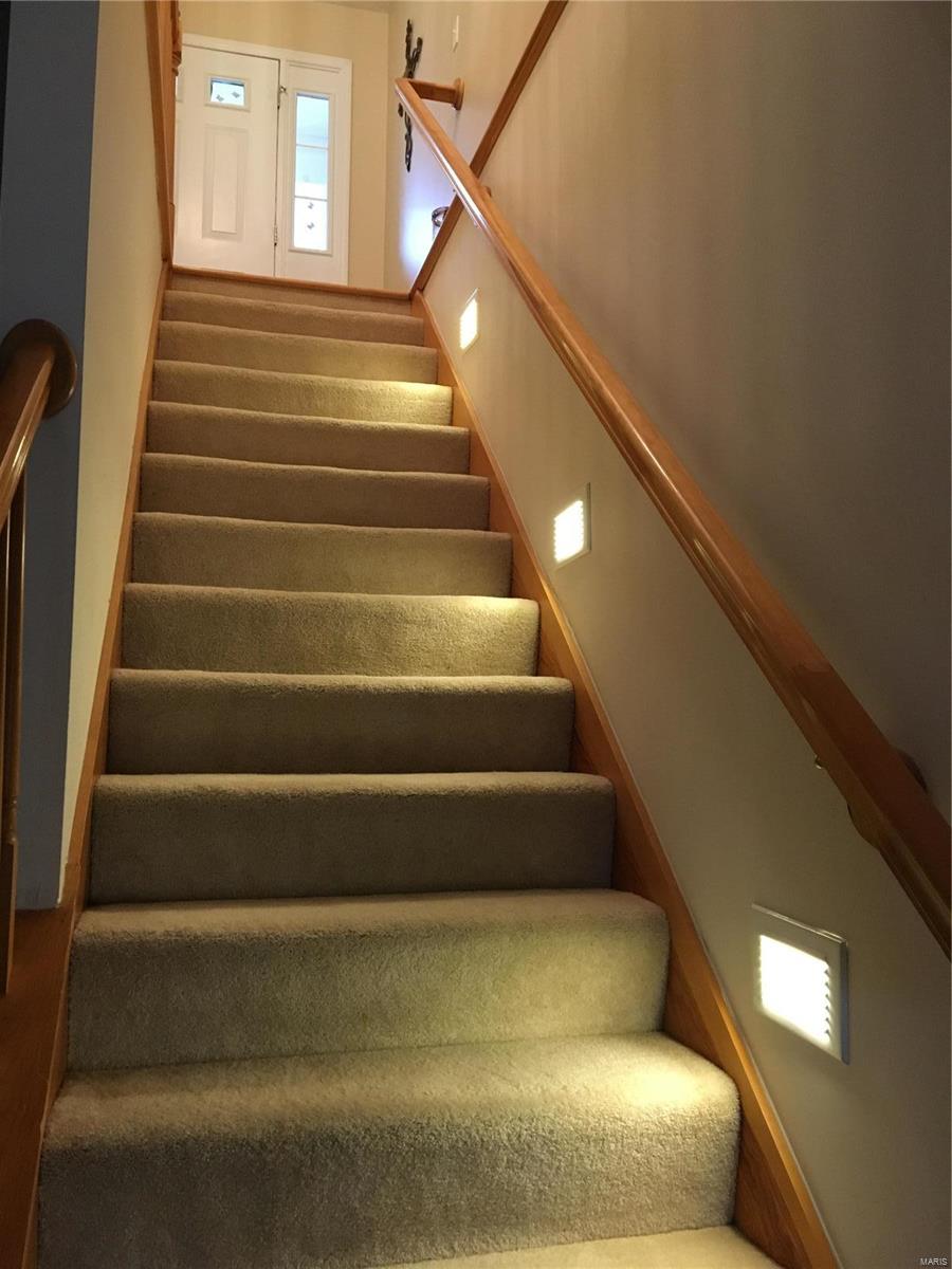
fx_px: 1063
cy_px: 634
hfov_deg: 48.2
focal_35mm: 29
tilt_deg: +6.2
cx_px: 476
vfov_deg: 61.7
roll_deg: -0.4
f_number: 2.2
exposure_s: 1/30
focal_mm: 4.15
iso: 200
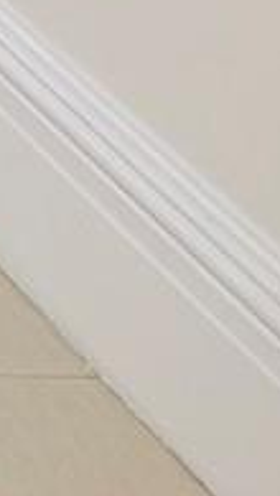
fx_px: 2819
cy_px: -946
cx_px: -1657
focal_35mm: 214
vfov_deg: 8.5
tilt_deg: -8.9
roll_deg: +0.6
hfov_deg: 4.0
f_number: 1.78
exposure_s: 1/121
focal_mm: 6.76
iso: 64
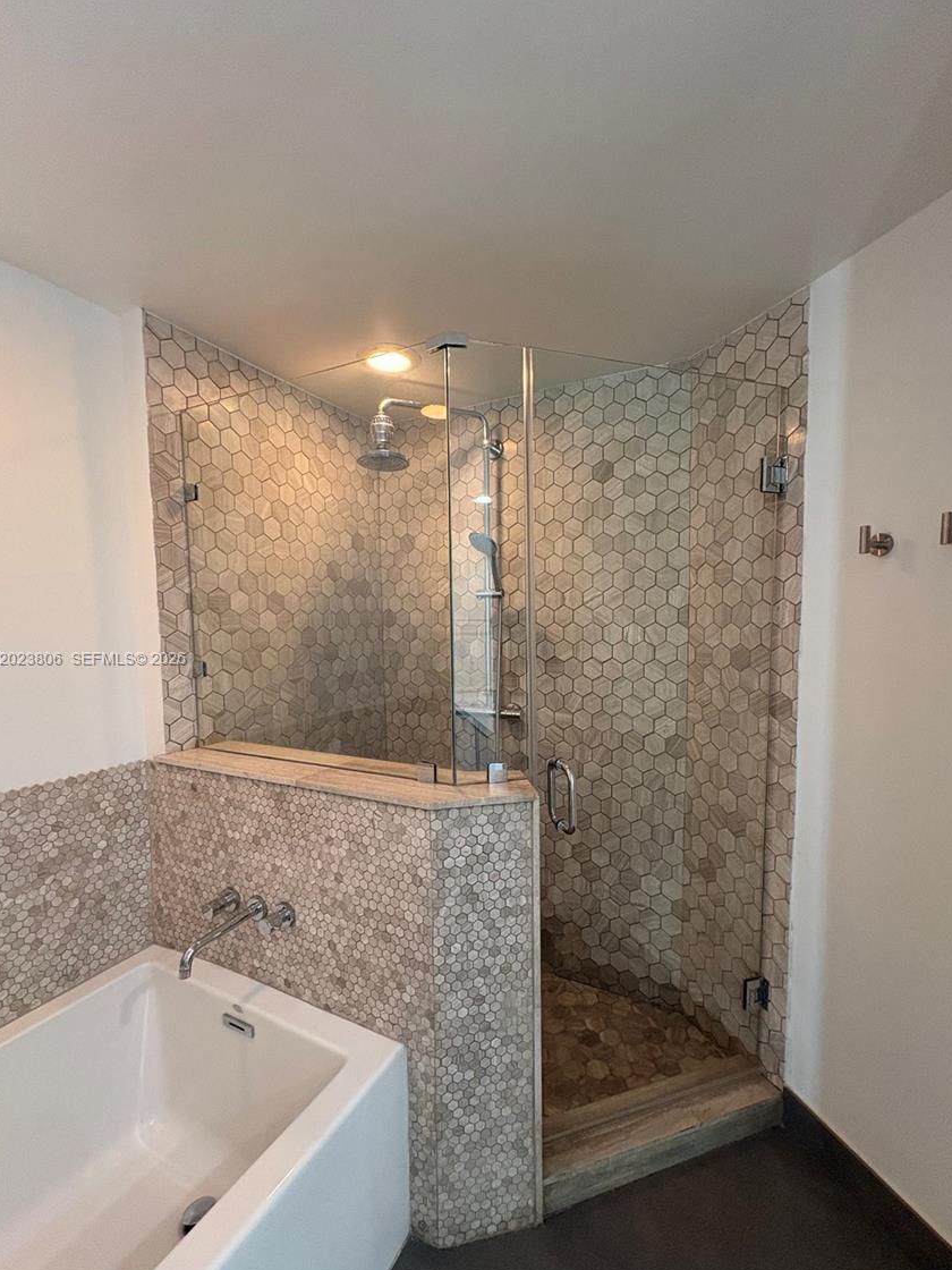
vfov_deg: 98.1
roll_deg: +0.8
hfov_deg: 81.7
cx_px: 486
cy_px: 660
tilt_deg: -6.4
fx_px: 550
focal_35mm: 15
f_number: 2.2
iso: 400
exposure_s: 1/60
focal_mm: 2.22
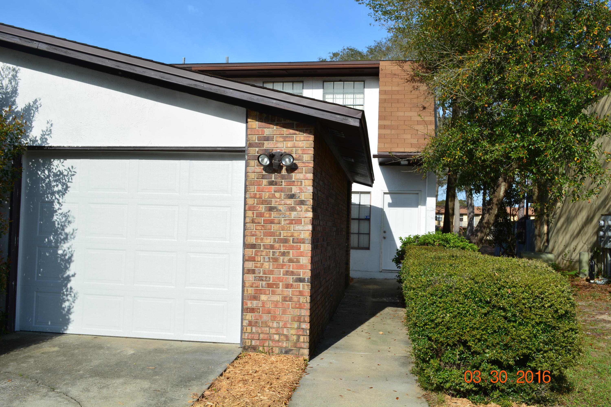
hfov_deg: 57.2
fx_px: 560
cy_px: 204
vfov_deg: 40.0
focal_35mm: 33
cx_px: 306
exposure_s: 1/125
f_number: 11
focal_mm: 22
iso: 125
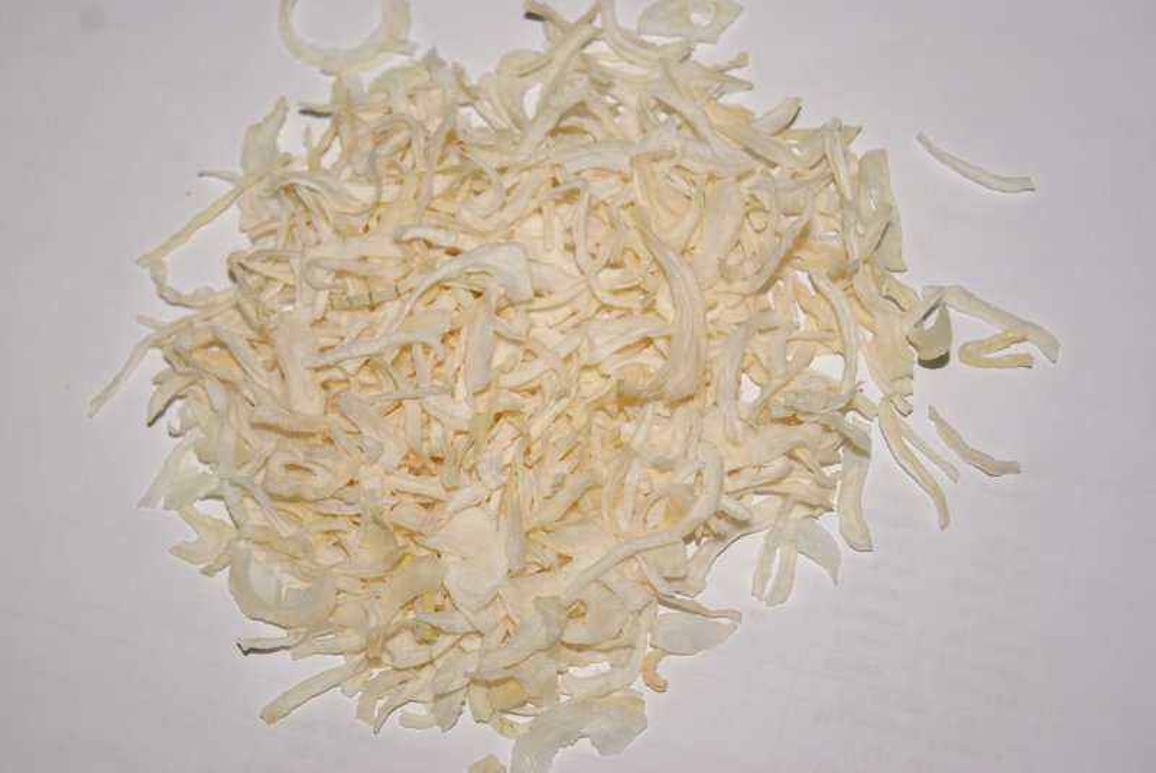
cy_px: 386
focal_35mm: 82
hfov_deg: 24.6
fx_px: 2652
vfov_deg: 16.6
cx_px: 578
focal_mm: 55
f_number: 5.6
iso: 100
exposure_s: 1/50
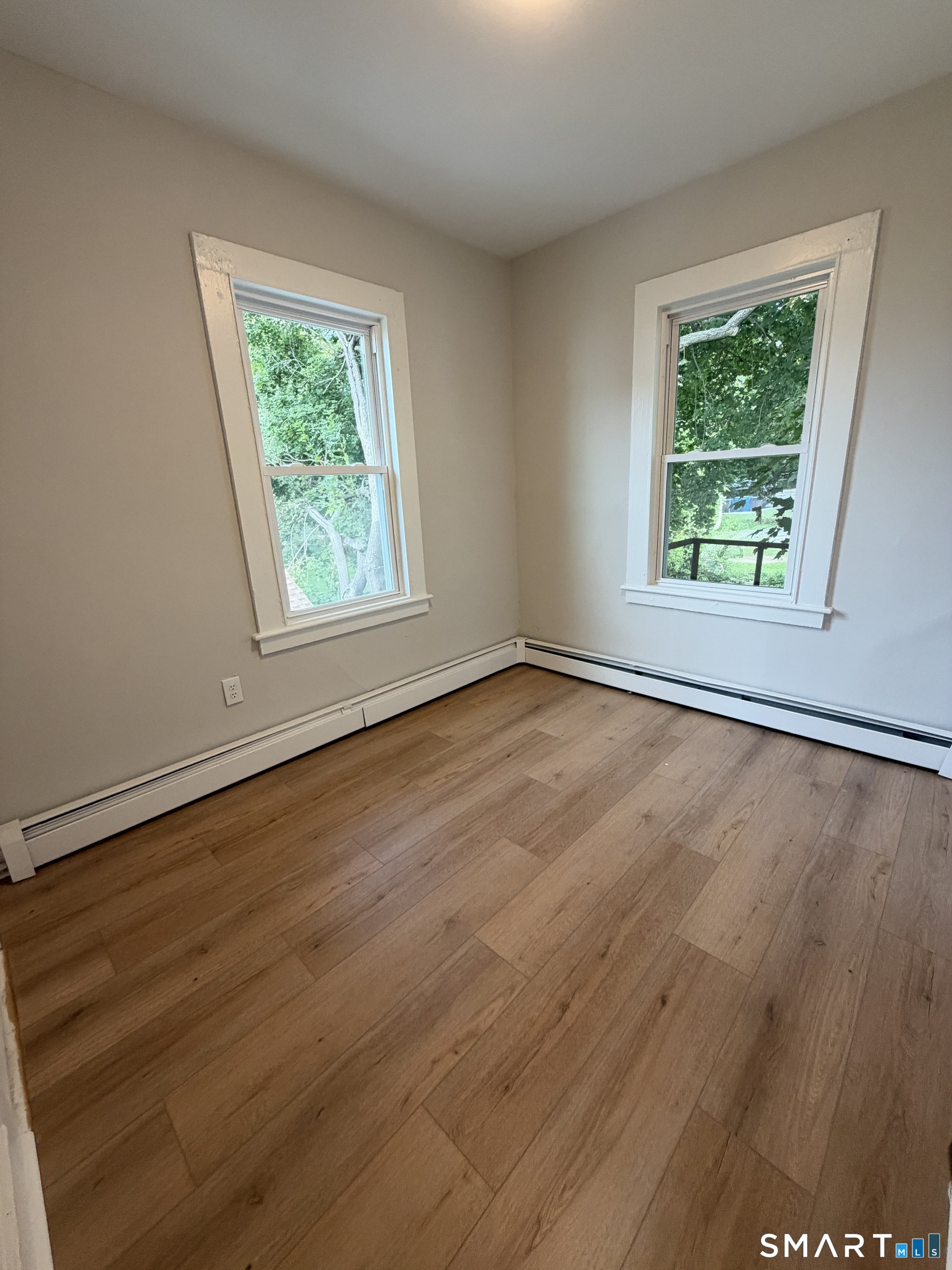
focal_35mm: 14
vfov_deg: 102.1
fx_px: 513
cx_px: 476
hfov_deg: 85.7
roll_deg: +2.3
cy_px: 635
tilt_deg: -16.3
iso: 320
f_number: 2.2
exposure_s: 1/120
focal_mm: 2.22
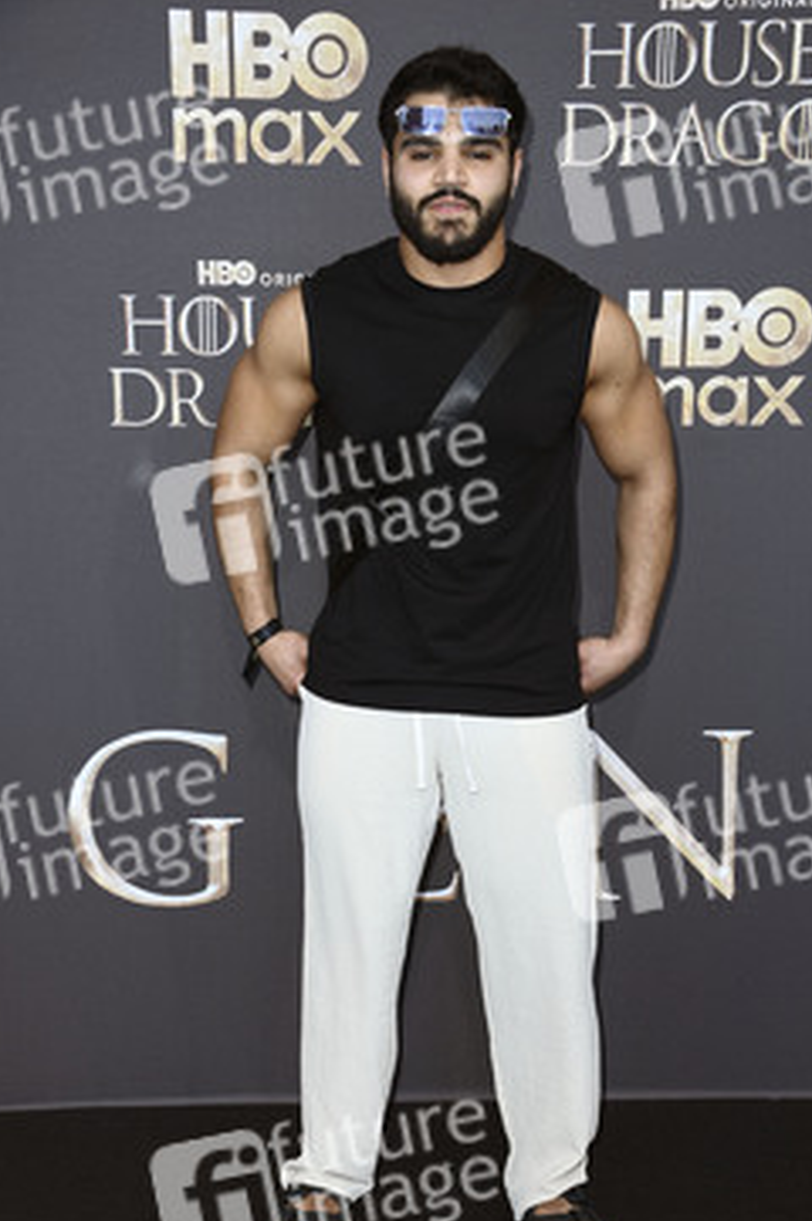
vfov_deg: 32.9
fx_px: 2068
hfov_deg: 22.2
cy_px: 673
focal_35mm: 61
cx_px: 423
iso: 400
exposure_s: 1/250
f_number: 5.6
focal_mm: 55
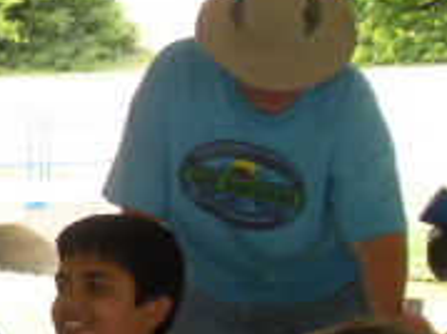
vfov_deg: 9.2
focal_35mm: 161
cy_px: 252
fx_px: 2078
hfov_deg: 11.3
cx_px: -385
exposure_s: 1/78.4
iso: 88
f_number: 3.5
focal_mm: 6.3
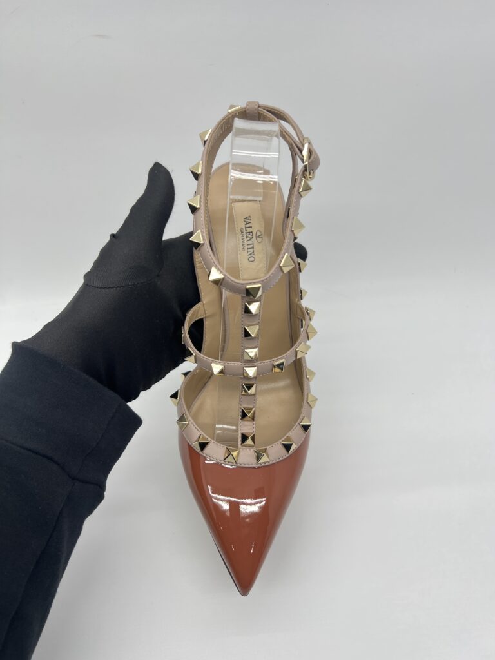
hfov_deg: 53.1
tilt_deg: -43.6
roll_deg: +0.0
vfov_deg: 67.3
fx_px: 496
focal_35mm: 26
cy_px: 330
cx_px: 248
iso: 32
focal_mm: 5.7
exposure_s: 1/102
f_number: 1.5
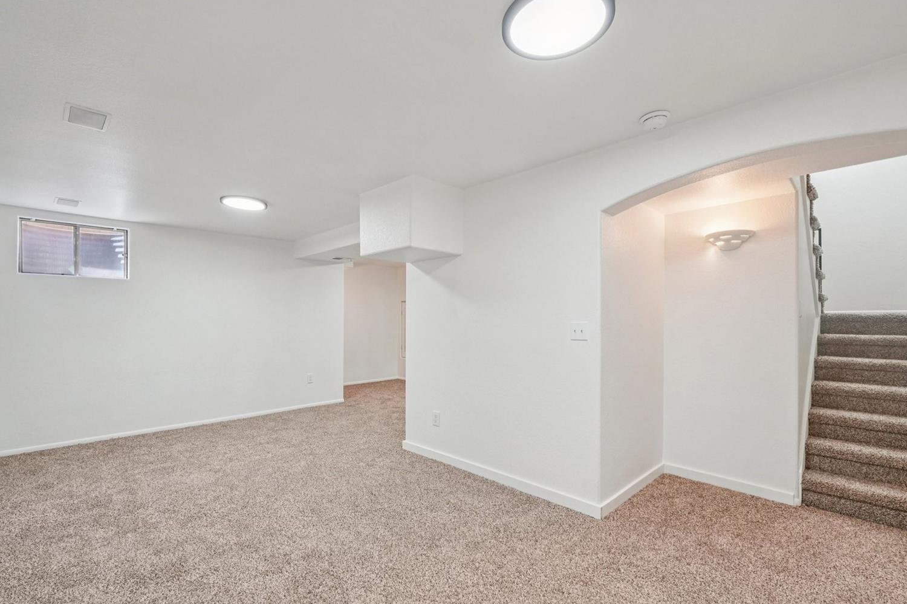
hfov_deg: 96.7
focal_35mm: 16
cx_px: 445
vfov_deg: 73.7
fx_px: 403
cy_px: 317
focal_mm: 10
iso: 800
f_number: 8
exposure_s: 1/13
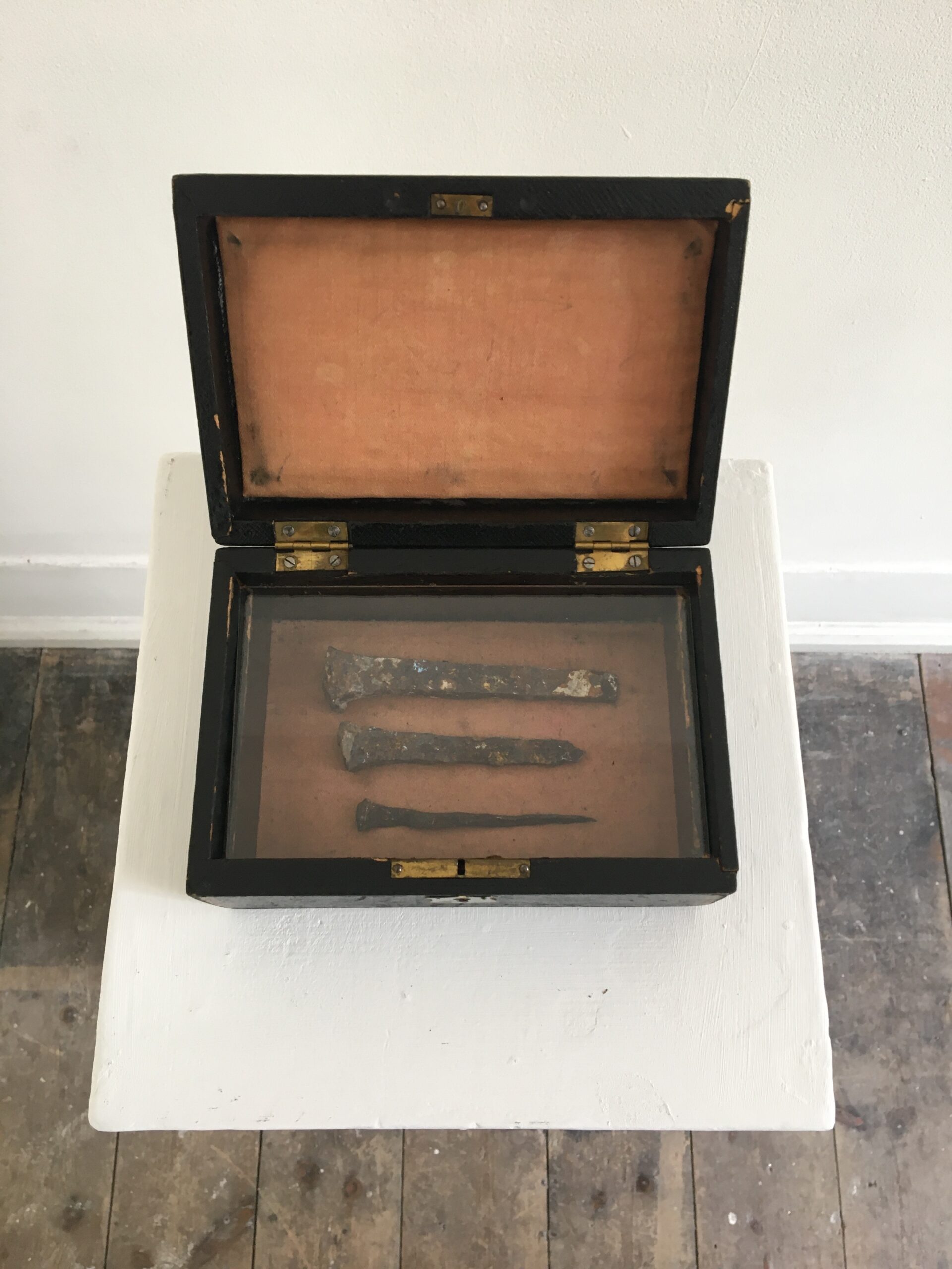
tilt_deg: -70.3
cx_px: 476
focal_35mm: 29
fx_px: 1063
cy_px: 634
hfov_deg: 48.2
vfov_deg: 61.7
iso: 80
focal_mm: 4.15
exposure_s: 1/33
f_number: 2.2
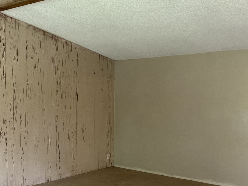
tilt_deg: -3.5
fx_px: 329
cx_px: 112
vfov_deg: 31.3
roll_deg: -0.5
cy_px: 120
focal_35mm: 46
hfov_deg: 41.2
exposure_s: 1/40
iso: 320
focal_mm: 4.25
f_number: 1.8
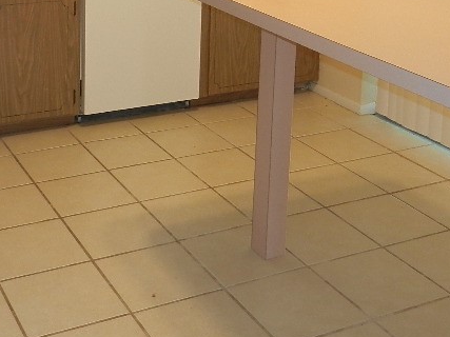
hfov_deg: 31.9
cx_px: 151
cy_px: -45
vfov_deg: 22.8
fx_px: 780
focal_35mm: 60
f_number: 3.5
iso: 160
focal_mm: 4.5
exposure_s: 1/30
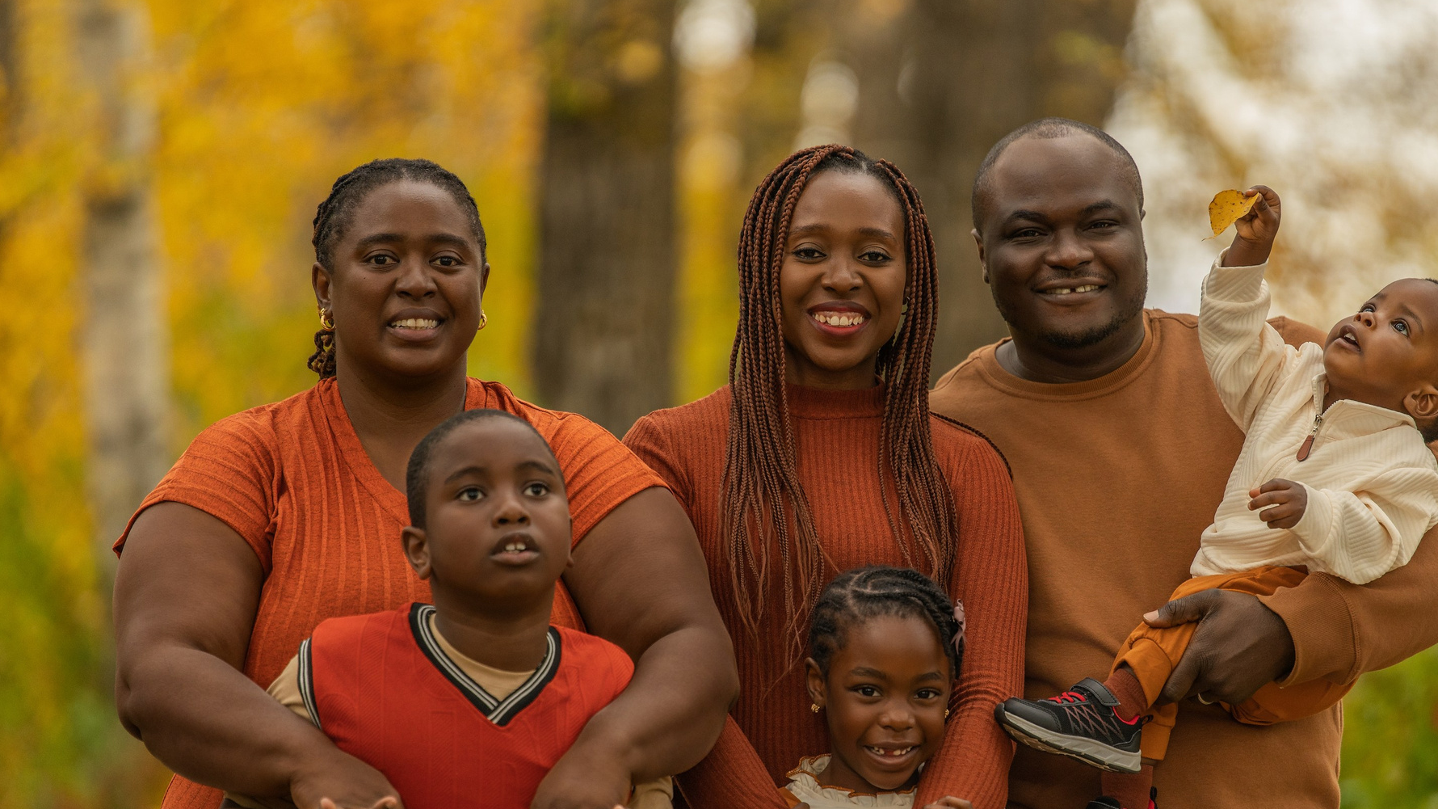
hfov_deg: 9.5
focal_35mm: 226
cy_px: 492
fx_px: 8617
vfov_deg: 5.4
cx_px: 831
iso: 400
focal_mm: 150
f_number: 2
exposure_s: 1/2000
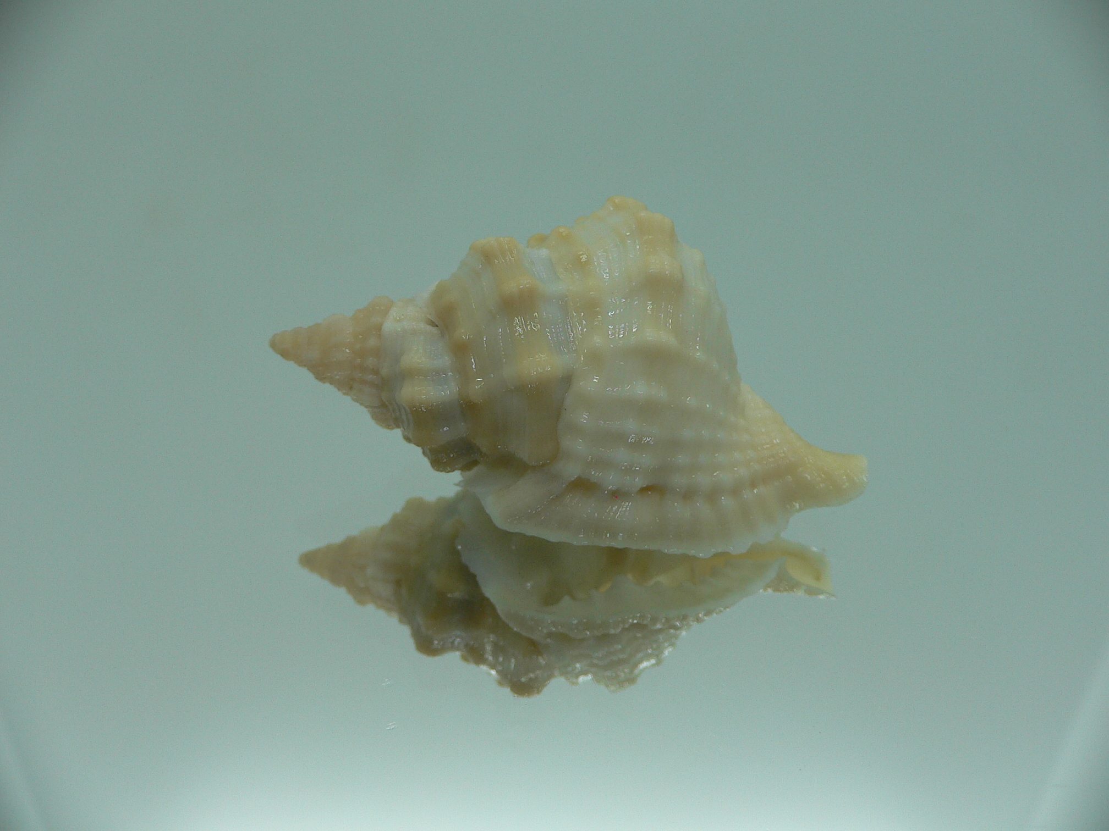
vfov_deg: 40.7
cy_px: 416
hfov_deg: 52.6
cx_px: 554
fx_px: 1121
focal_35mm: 35
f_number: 2.8
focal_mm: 4.6
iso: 80
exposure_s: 1/60
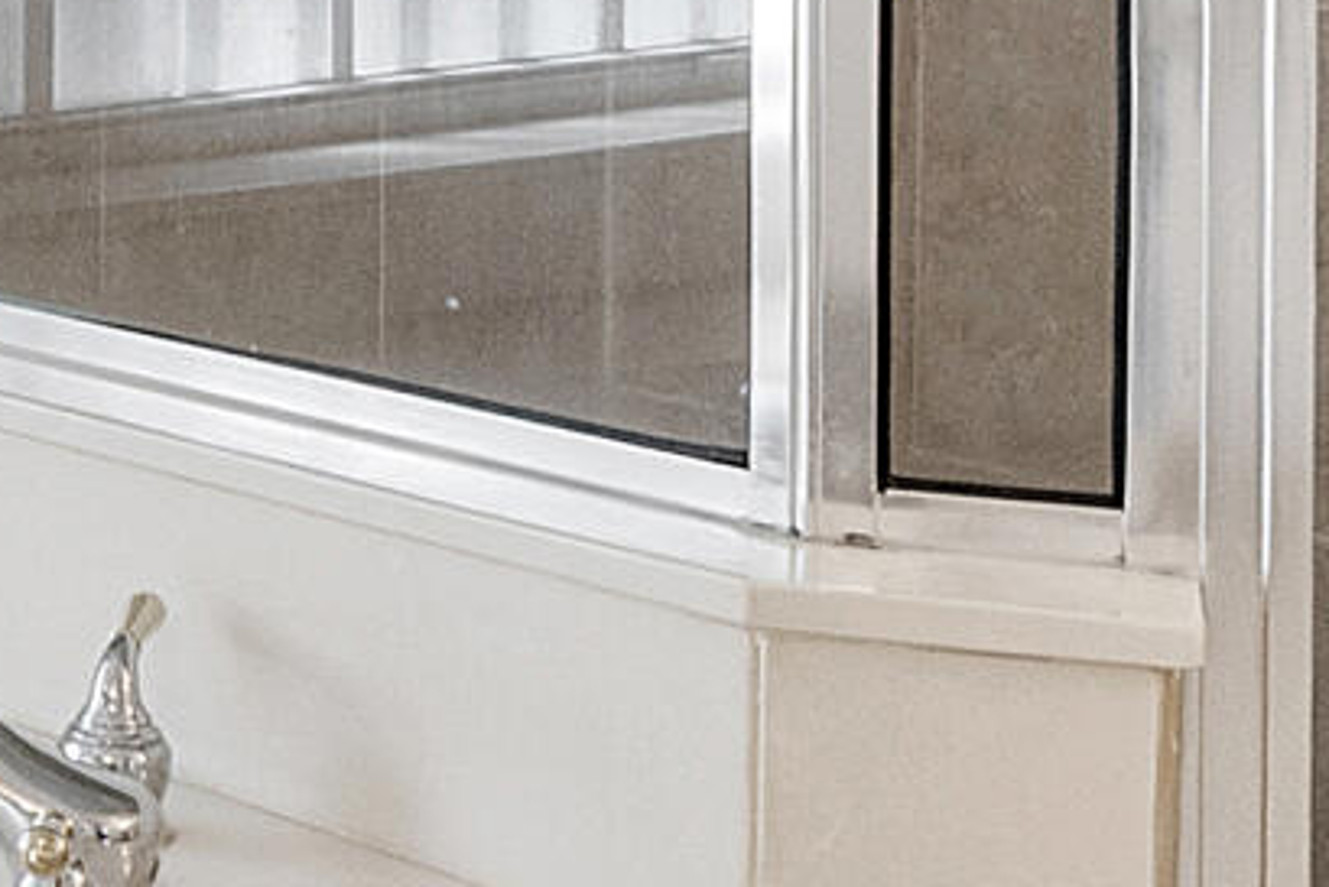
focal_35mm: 110
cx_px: -790
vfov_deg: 12.0
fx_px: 4062
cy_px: -387
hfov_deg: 16.5
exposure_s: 1/125
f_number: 8
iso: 800
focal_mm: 10
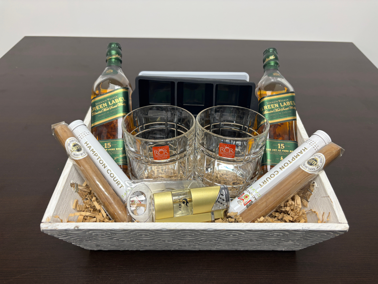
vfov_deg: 53.1
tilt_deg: -42.3
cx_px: 189
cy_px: 142
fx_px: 284
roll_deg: -0.3
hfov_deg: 67.3
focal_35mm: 26
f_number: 1.6
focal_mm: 5.96
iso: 100
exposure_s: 1/120
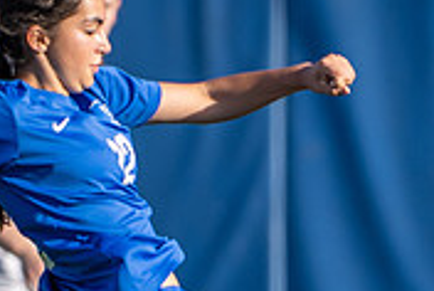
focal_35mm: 2570
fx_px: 31035
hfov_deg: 0.8
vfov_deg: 0.5
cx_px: 266
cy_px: 189
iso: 140
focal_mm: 400
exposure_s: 1/2000
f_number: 2.8
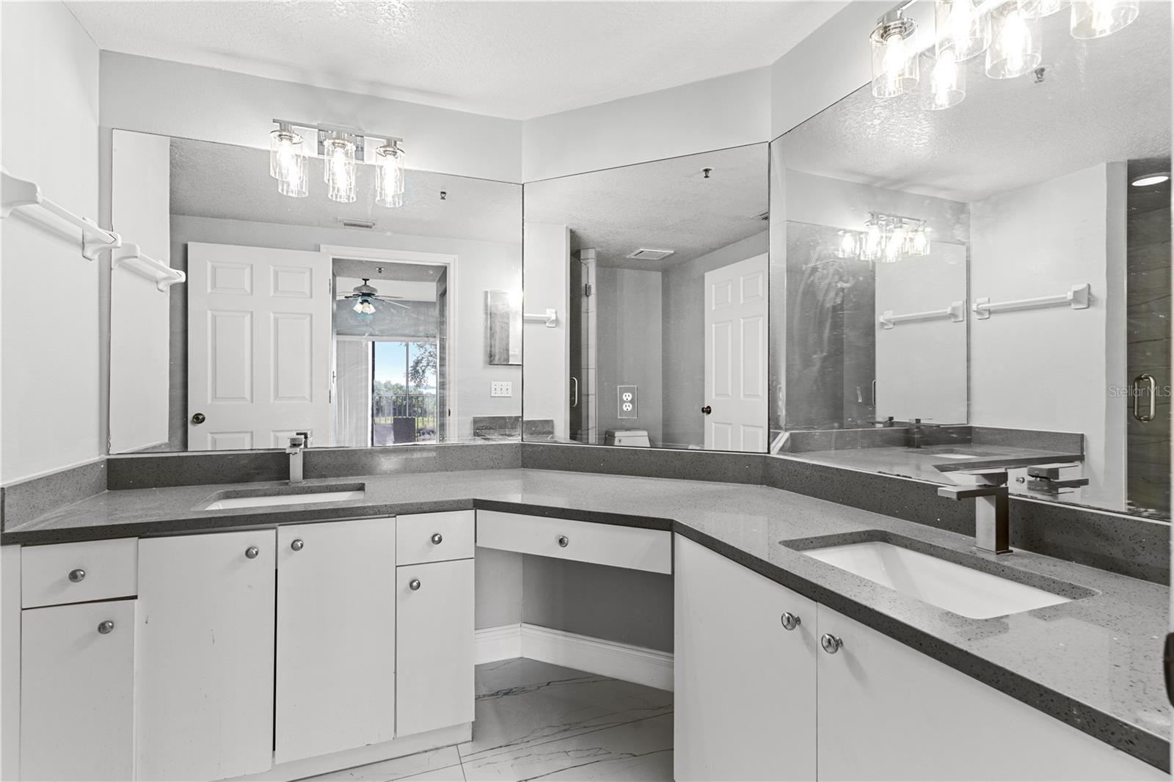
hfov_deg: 93.3
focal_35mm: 17
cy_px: 391
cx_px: 587
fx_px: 554
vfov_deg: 70.4
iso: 400
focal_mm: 17
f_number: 9
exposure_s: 1/13
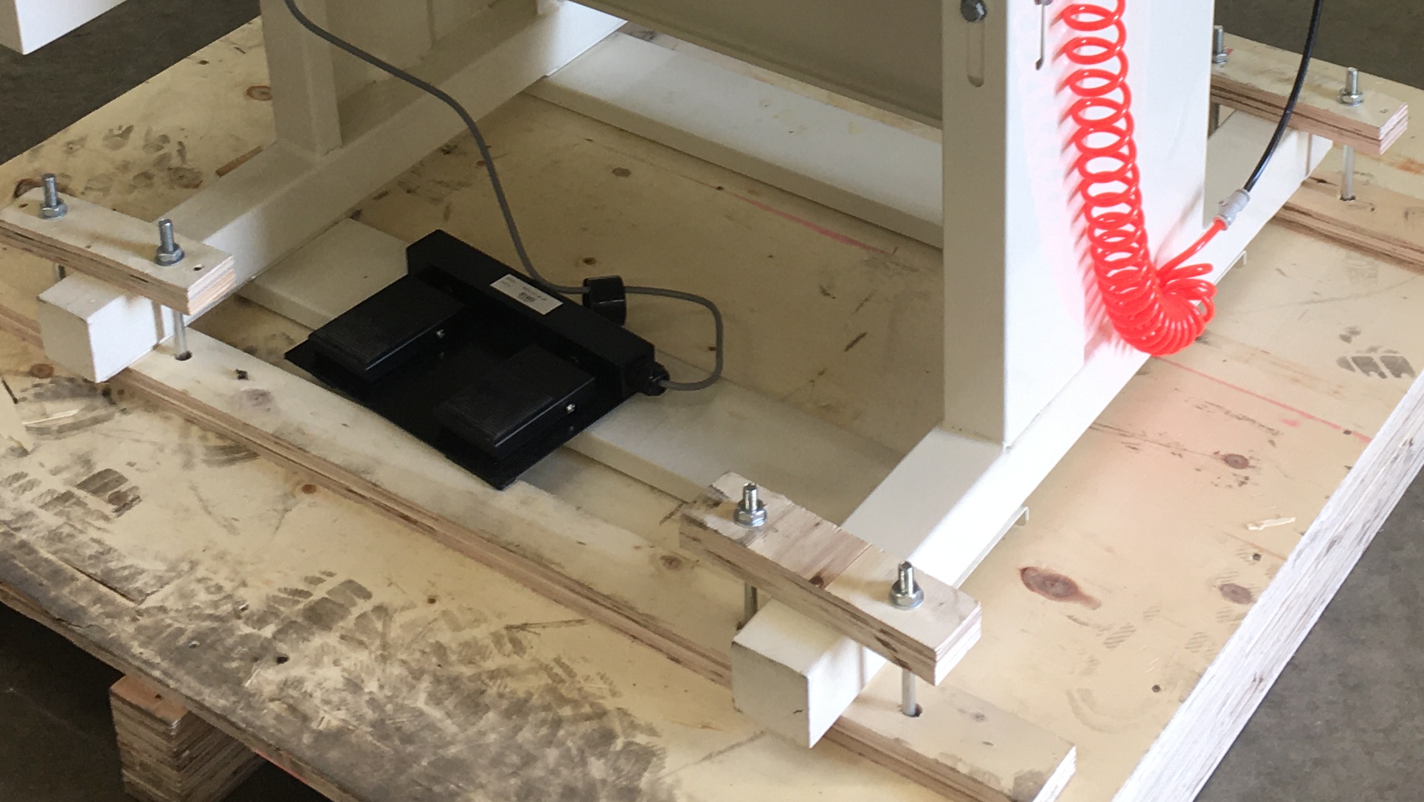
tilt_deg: -24.2
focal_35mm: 66
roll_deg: +0.3
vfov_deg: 17.3
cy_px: -212
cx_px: 786
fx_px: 2492
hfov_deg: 31.9
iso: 25
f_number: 2.2
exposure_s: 1/30
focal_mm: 4.15
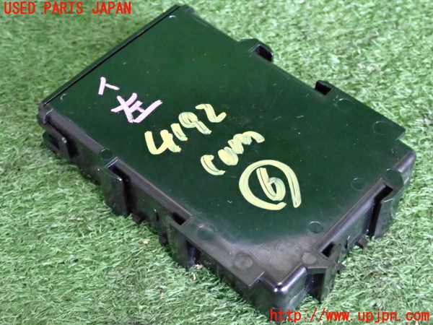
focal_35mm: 62
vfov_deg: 23.7
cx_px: 216
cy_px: 162
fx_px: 776
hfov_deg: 31.2
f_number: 3.6
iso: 3200
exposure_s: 1/40
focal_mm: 11.09
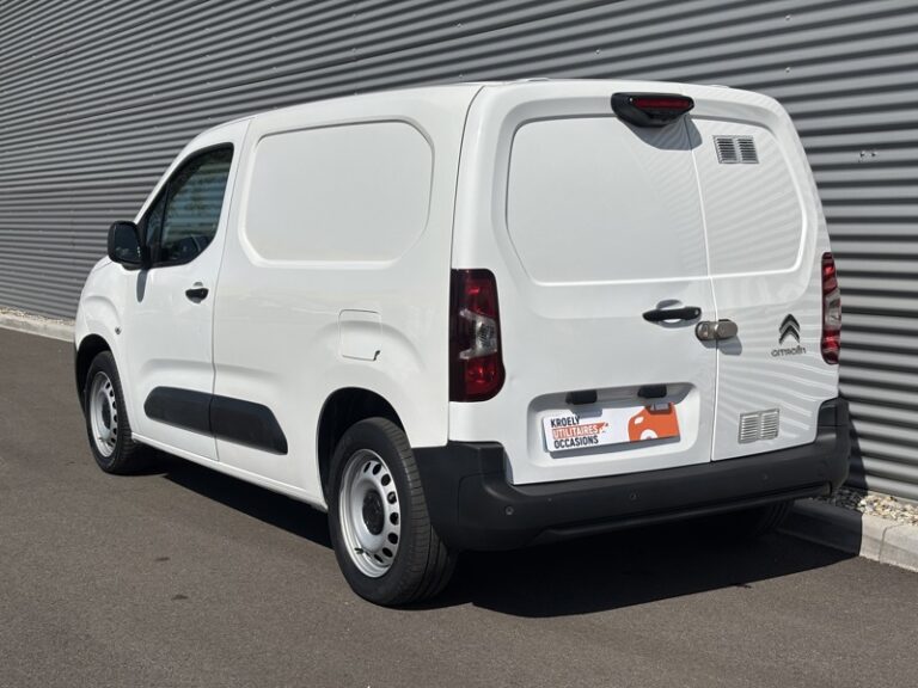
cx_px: 459
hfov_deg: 36.8
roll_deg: +0.2
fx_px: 1379
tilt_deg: -6.3
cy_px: 344
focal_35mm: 52
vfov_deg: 28.0
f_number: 1.6
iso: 32
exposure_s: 1/7692
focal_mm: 5.96
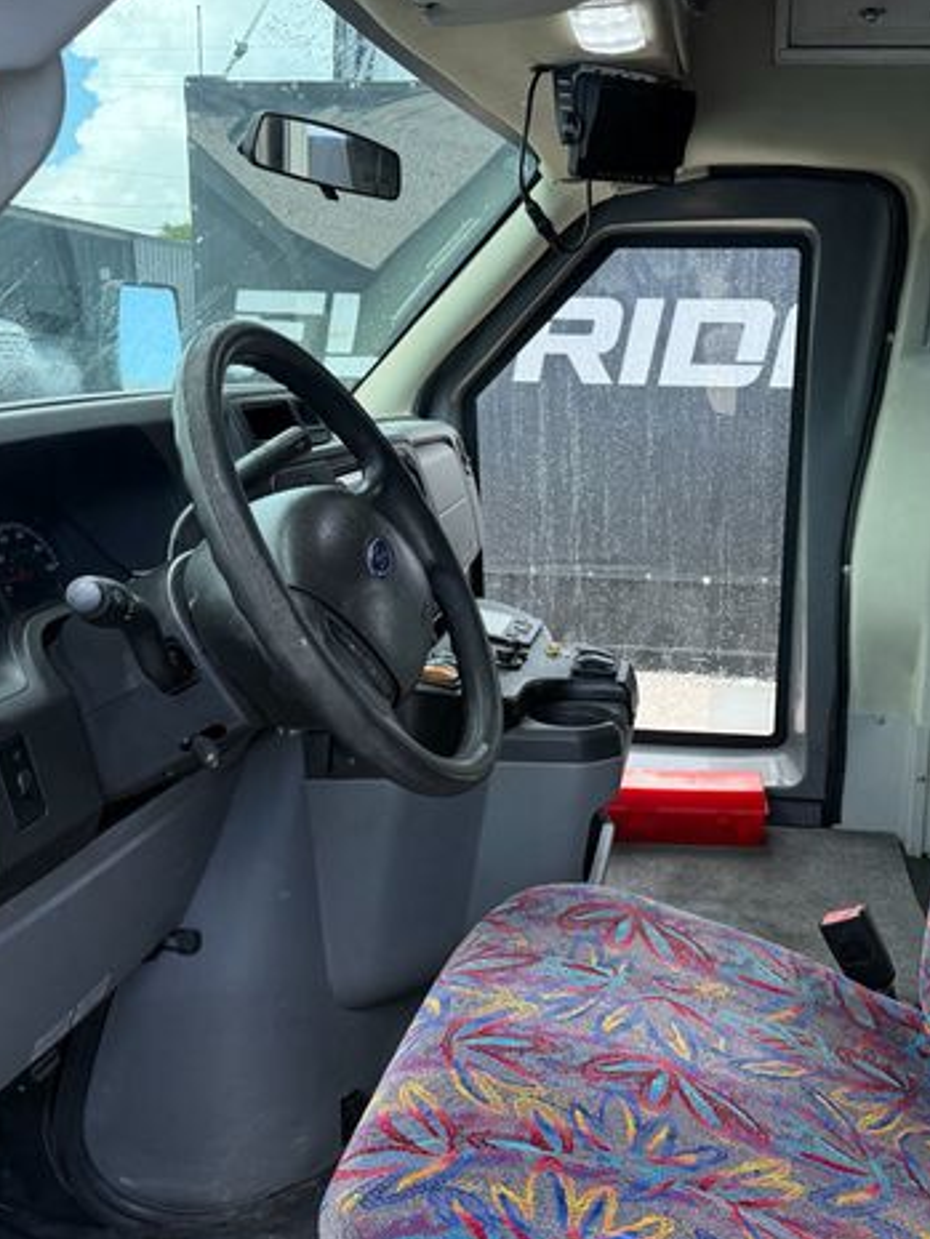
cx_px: 610
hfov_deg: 42.5
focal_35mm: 33
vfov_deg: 55.3
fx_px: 1182
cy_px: 623
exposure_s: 1/702
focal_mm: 6.76
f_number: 1.78
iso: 100
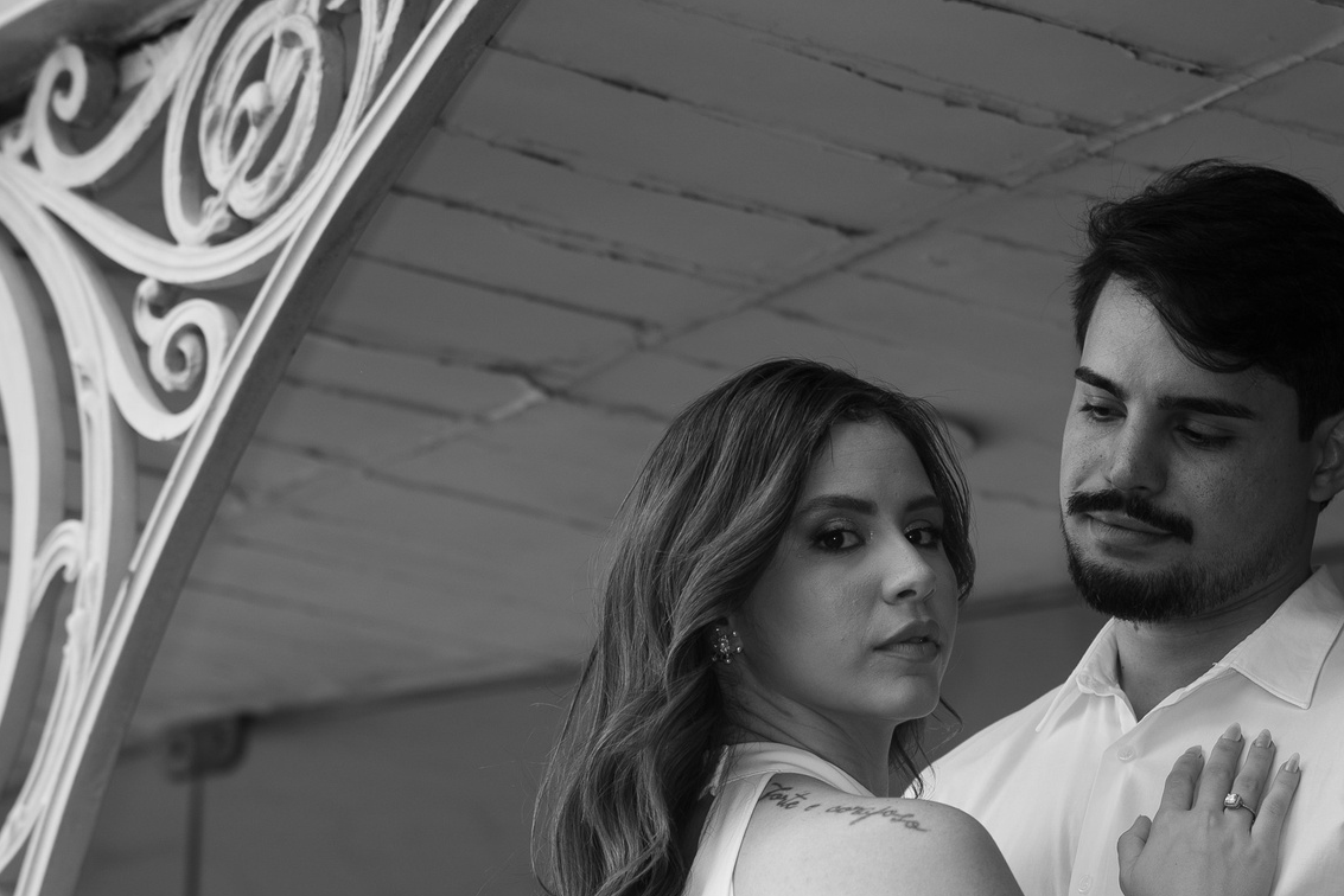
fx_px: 7169
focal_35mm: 192
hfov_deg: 10.7
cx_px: 907
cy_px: 739
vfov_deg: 7.1
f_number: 2.8
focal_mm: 85
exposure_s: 1/250
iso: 64
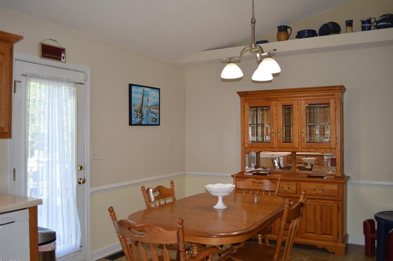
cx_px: 197
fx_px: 338
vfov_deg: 42.2
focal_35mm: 31
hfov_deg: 60.3
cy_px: 130
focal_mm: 20
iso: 400
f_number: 4
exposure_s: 1/125
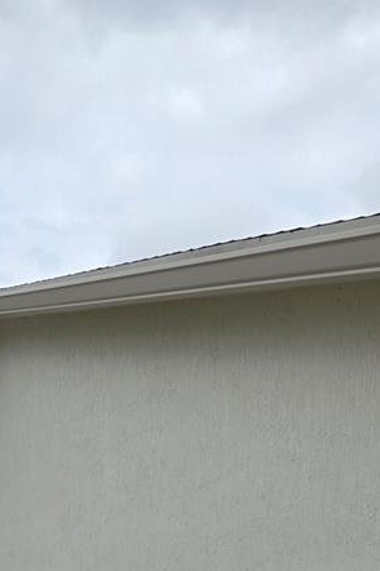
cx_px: -171
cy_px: 647
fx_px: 1031
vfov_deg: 27.9
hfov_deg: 18.7
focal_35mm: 65
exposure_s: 1/1061
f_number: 1.7
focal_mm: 6.3
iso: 12
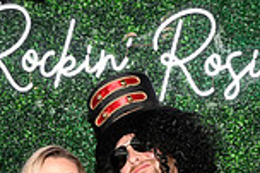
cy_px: 311
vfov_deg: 10.5
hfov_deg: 16.8
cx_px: 116
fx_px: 880
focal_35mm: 122
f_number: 6.3
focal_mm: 32
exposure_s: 1/60
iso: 500
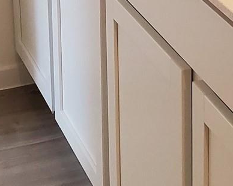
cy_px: -136
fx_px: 924
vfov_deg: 10.9
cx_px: 176
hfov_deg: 14.3
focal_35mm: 134
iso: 320
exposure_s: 1/120
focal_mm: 4.3
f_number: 2.4
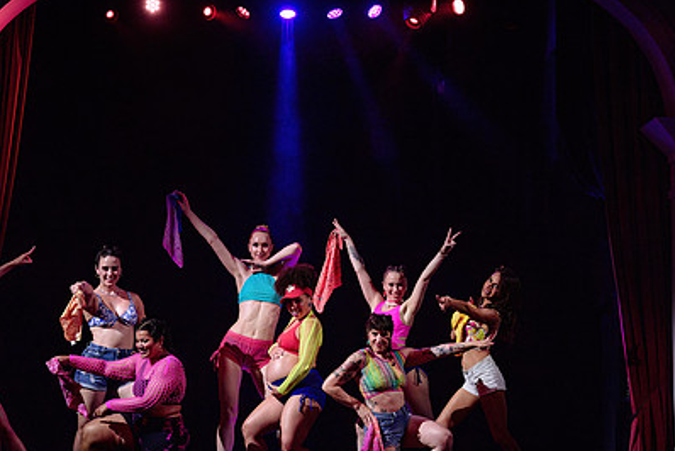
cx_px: 326
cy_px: 294
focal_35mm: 123
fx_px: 2308
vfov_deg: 11.2
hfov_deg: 16.6
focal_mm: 82
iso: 1600
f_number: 2.8
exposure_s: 1/250
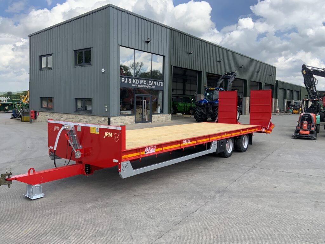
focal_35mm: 29
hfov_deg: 61.7
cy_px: 122
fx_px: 272
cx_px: 162
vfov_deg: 48.2
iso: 16
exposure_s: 1/1098
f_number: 1.8
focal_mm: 3
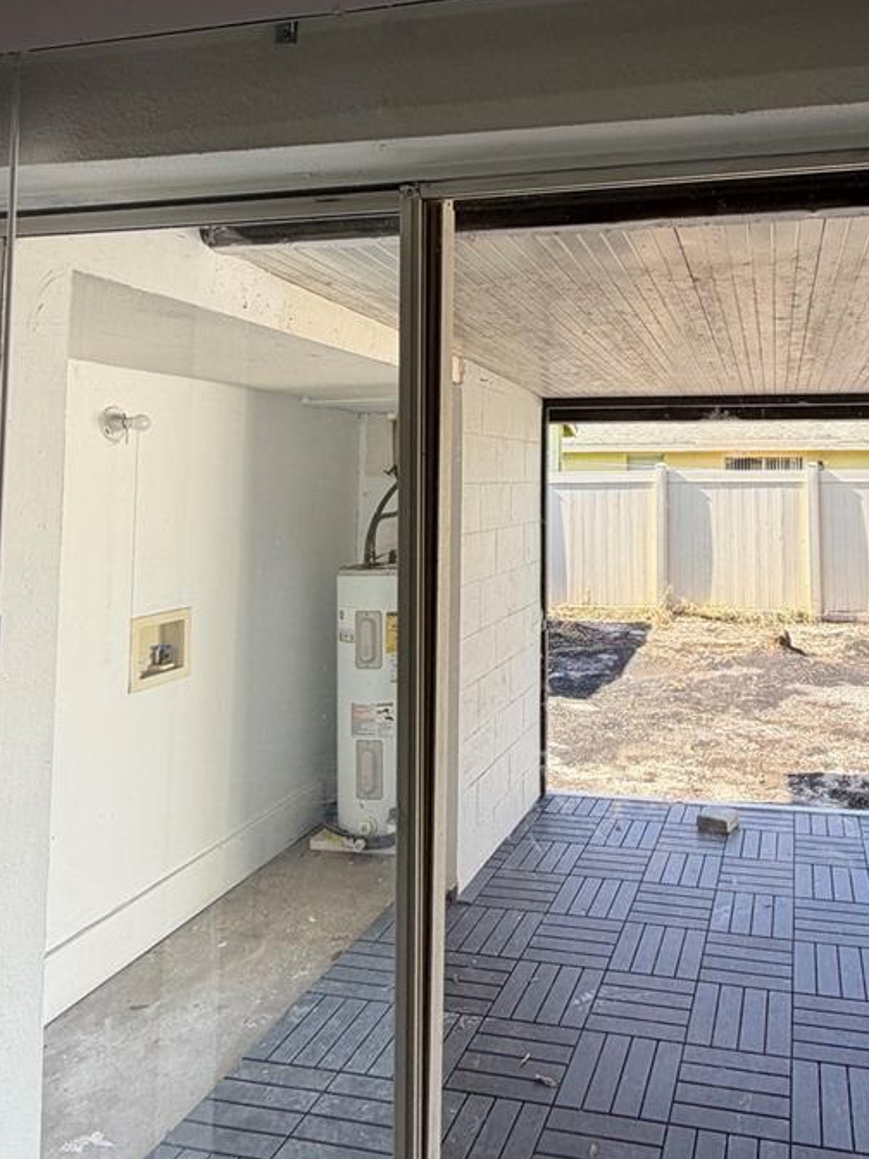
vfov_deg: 68.3
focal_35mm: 25
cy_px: 436
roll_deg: +1.9
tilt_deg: +6.5
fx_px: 837
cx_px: 633
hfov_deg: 52.9
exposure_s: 1/121
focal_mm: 2.22
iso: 50
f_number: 2.2
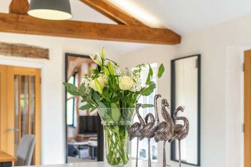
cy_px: 114
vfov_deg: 26.3
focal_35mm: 51
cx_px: 129
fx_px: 356
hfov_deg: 38.9
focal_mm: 23
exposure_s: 1/125
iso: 160
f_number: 2
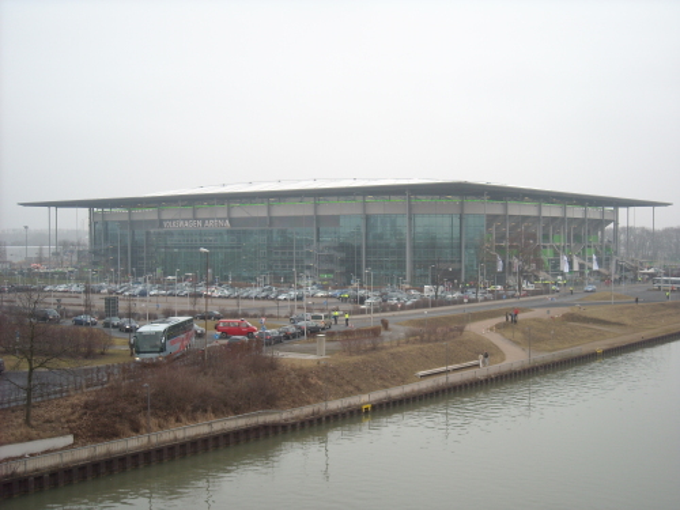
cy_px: 255
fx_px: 963
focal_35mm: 49
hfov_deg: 38.9
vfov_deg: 29.7
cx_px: 340
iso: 64
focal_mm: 7.92
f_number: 3.2
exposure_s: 1/239
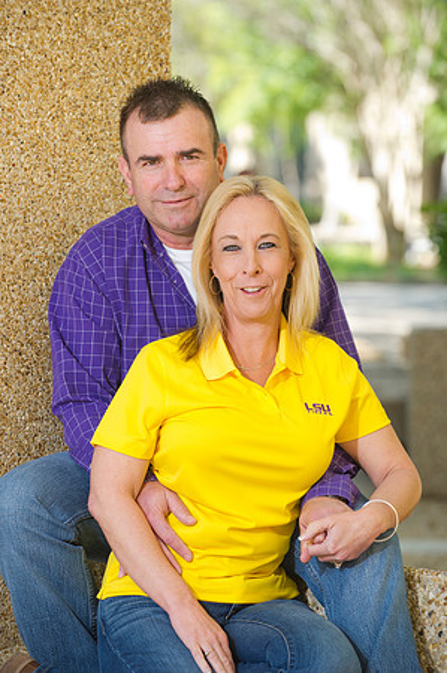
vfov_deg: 13.7
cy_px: 336
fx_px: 2800
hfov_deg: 9.1
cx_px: 224
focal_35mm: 150
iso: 400
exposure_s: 1/160
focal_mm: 150
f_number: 4
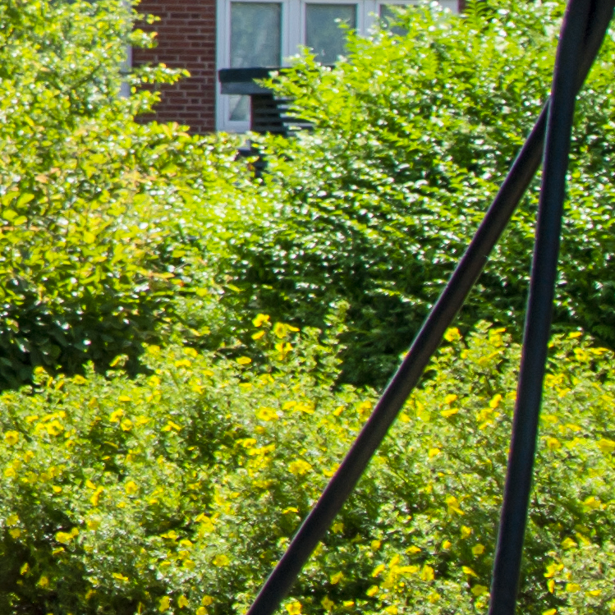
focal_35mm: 204
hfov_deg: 8.0
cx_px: -810
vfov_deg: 8.5
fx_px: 4100
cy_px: -121
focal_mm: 26
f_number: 7.1
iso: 100
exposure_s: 1/200
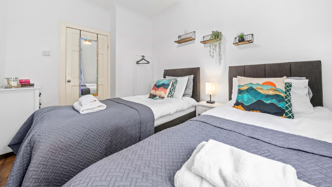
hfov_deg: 110.8
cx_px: 169
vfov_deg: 78.1
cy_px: 82
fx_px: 114
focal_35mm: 13
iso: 800
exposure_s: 4
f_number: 22
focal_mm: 12
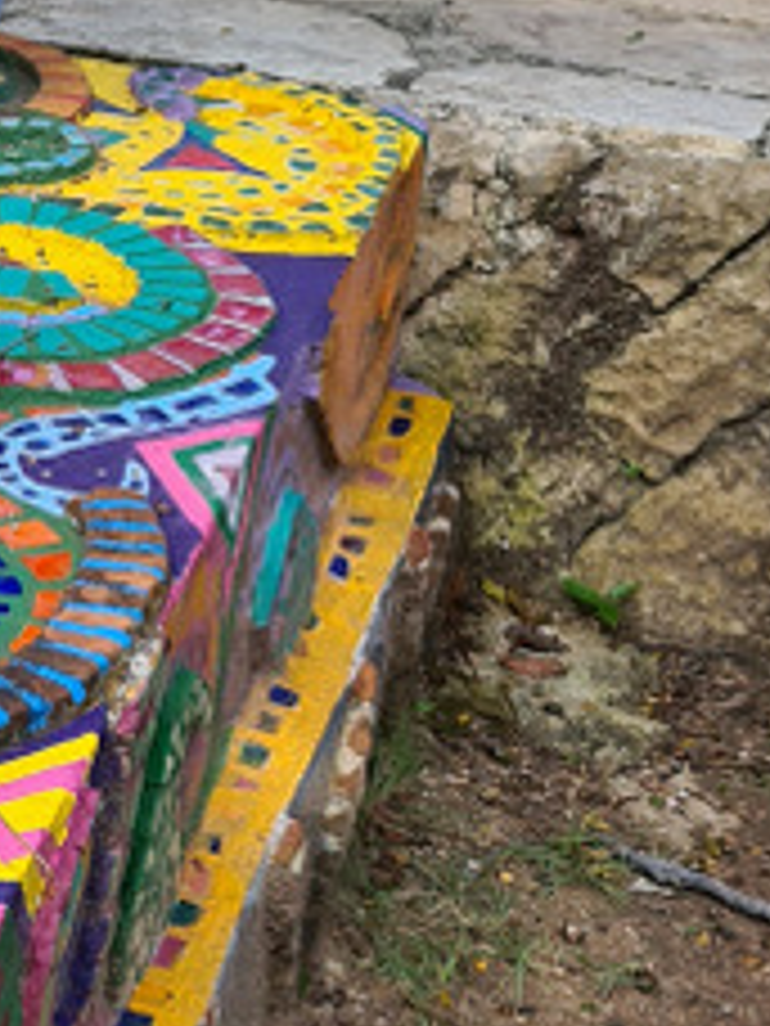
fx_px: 3381
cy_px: 225
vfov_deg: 17.1
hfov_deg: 12.0
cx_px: -576
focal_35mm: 114
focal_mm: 5.4
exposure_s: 1/224
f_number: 1.8
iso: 50
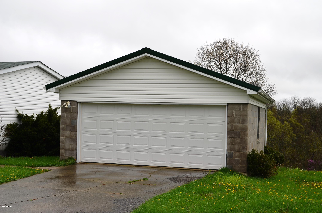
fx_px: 455
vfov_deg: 26.4
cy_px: 106
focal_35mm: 51
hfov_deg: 39.0
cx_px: 161
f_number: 9
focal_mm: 34
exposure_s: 1/320
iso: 100
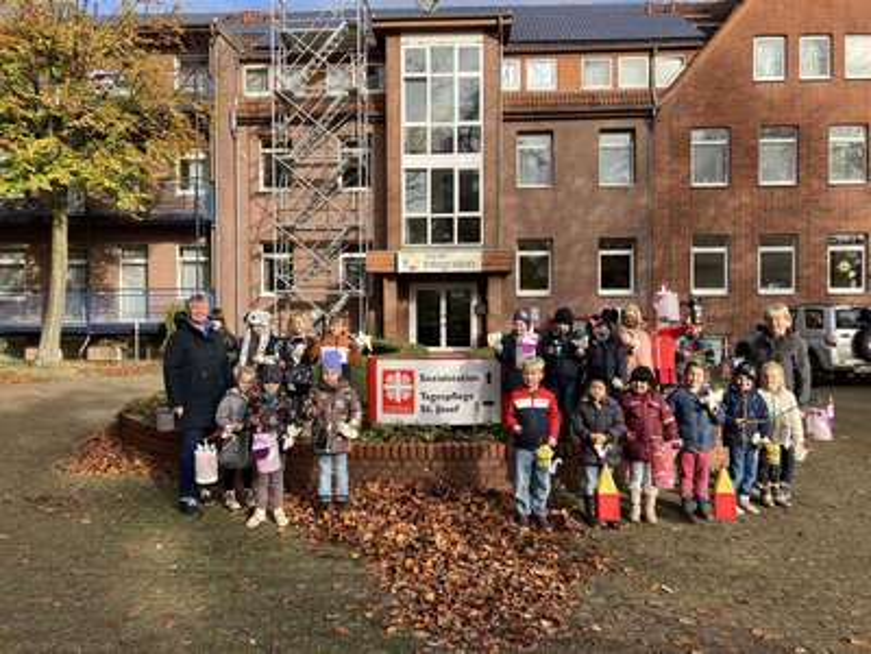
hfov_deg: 63.4
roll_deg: +0.3
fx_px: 705
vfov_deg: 49.7
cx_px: 436
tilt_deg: -1.0
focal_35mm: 28
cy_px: 327
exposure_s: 1/823
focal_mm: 3.99
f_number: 1.8
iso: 32
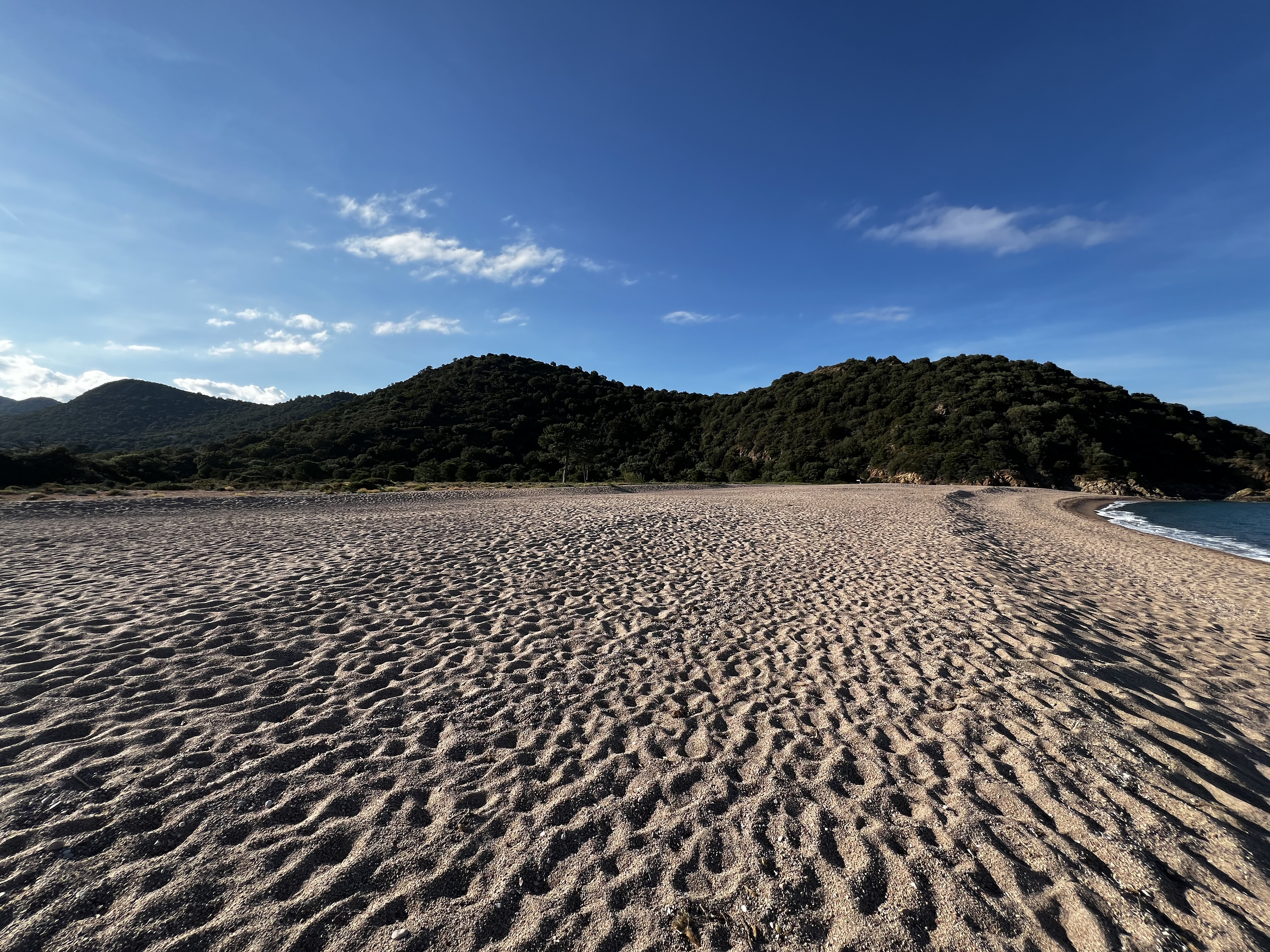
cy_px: 476
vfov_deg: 89.9
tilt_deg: +1.2
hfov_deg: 106.2
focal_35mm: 13
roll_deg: +0.2
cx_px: 635
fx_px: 477
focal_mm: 1.57
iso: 32
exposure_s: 1/1357
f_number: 1.8
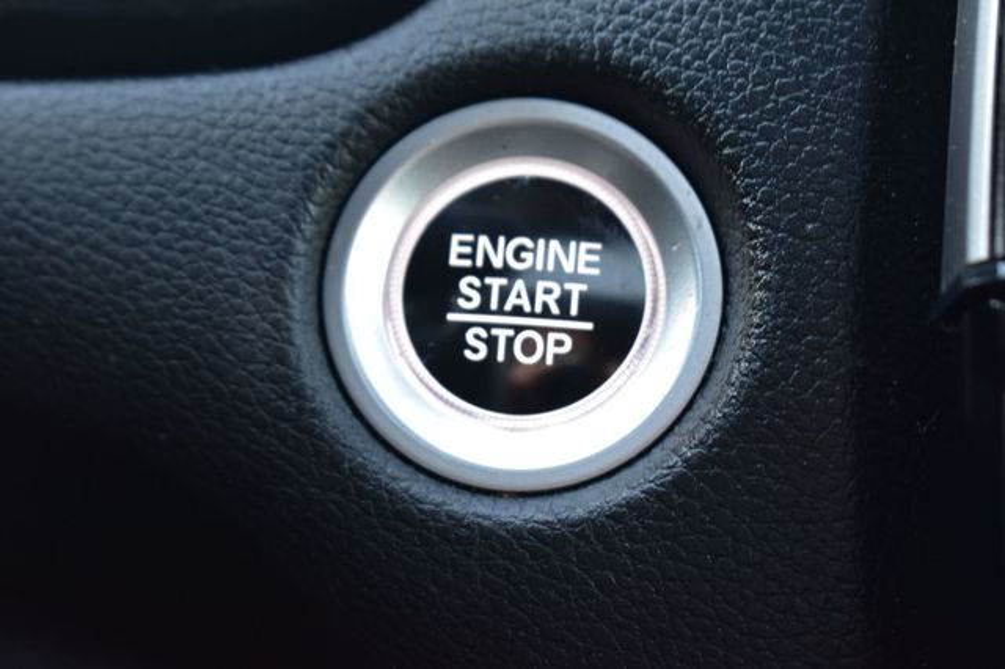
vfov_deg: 16.5
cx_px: 502
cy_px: 334
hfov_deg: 24.6
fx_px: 2302
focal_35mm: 82
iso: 1000
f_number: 6.3
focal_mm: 55
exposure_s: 1/15
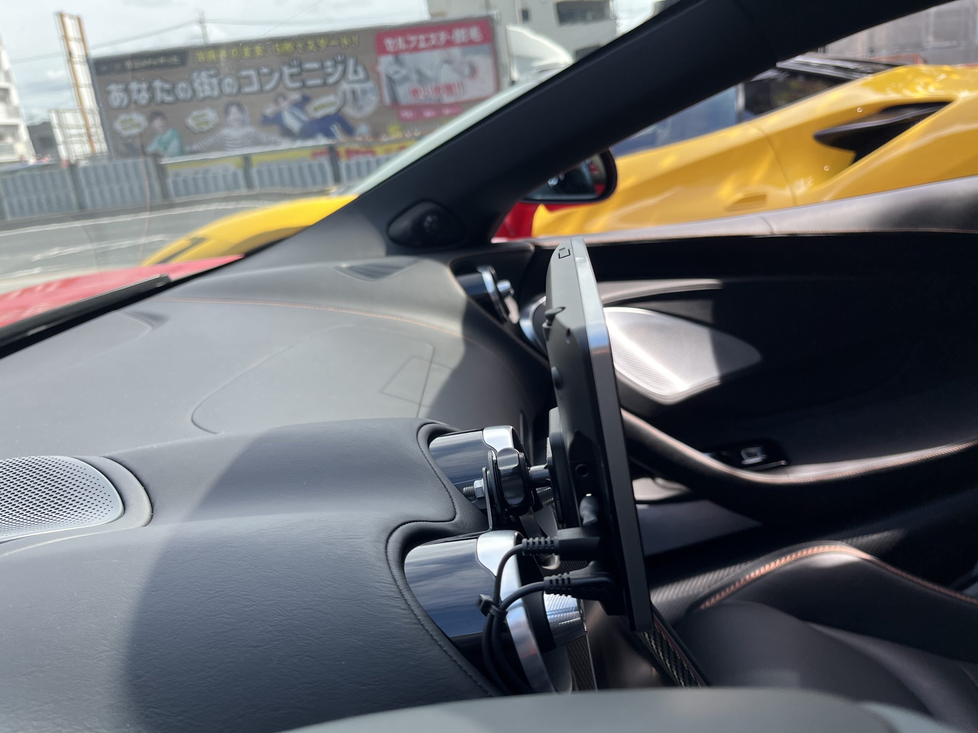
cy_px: 366
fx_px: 735
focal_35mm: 26
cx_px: 489
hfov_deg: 67.3
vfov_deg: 53.1
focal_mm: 5.1
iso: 50
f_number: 1.6
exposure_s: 1/668
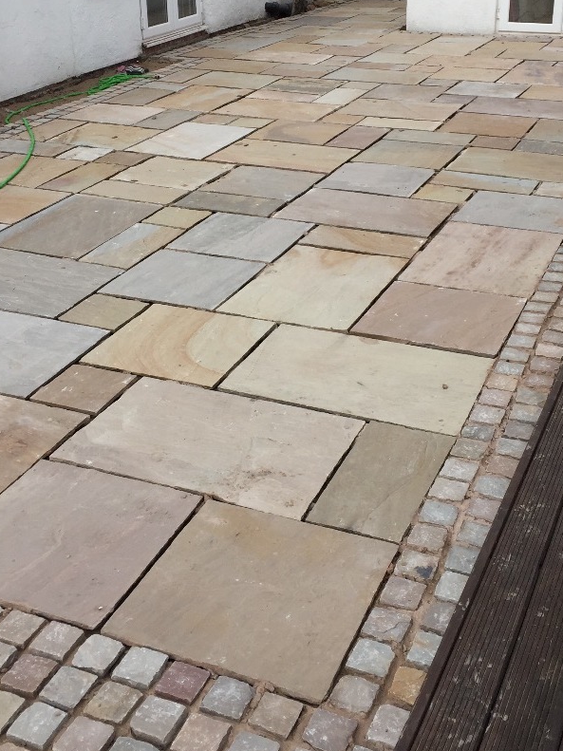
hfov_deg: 32.9
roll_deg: -0.2
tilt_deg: -19.3
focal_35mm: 44
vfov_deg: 42.5
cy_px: 271
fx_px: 954
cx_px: 268
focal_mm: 4.15
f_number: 2.2
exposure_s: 1/2326
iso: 32
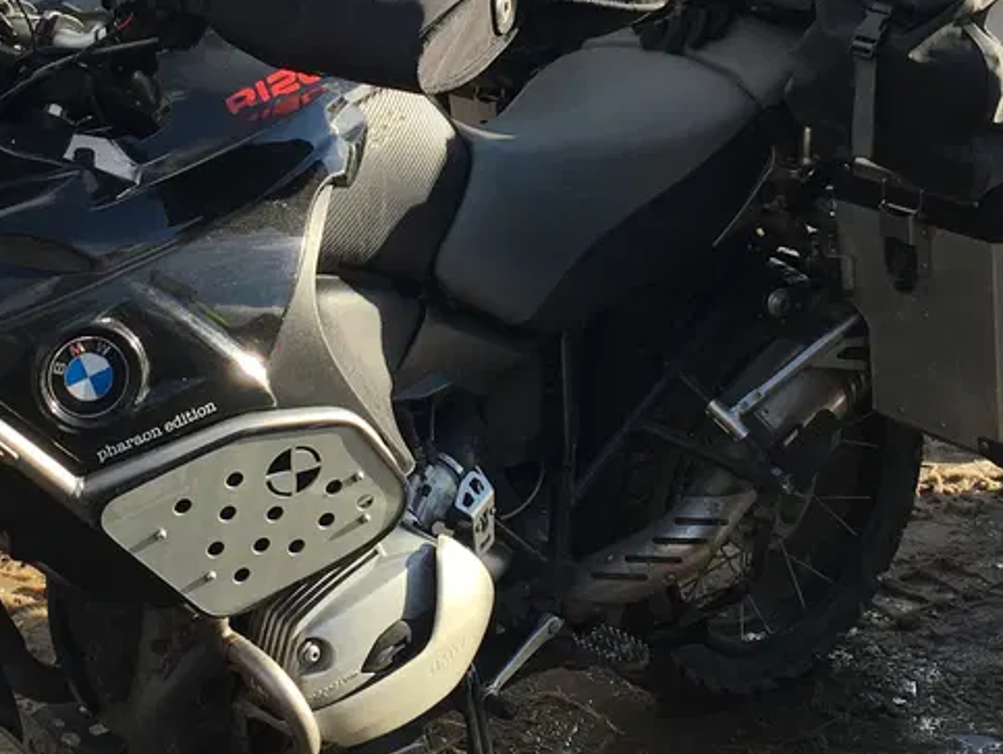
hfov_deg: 26.8
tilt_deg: -11.9
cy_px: 100
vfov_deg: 20.1
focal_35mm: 72
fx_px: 2088
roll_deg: -0.3
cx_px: 330
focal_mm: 4.15
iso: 25
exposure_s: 1/712
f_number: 2.2
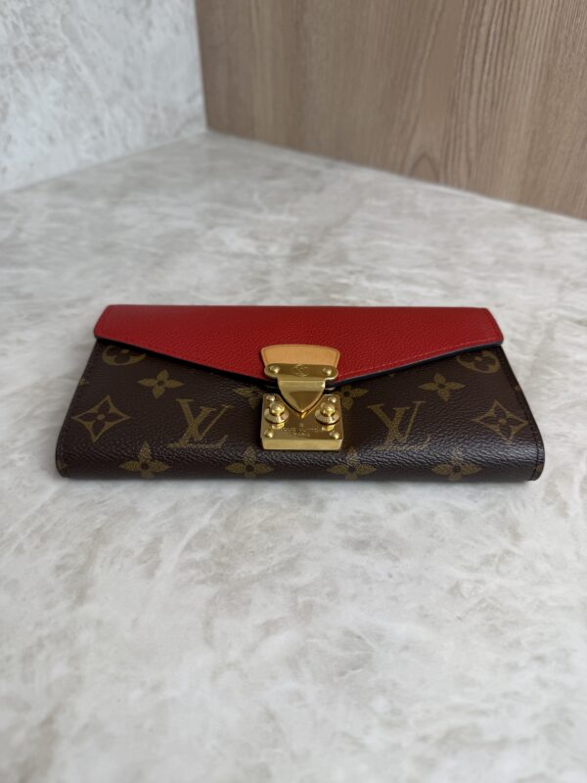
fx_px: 543
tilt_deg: -38.3
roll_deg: -0.6
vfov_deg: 71.6
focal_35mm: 24
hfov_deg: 56.8
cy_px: 392
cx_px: 294
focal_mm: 6.76
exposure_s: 1/137
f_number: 1.78
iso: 50
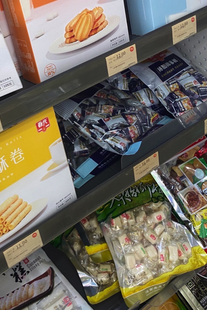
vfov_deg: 44.1
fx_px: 371
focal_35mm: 43
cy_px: 81
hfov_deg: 30.7
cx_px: 55
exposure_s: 1/50
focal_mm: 4.25
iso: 80
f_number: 1.8
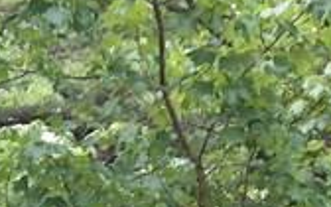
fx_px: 1687
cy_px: 487
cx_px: -402
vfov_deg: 6.7
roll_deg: -0.4
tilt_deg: +4.9
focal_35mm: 187
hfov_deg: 10.1
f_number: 2.2
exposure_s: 1/124
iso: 25
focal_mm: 4.15
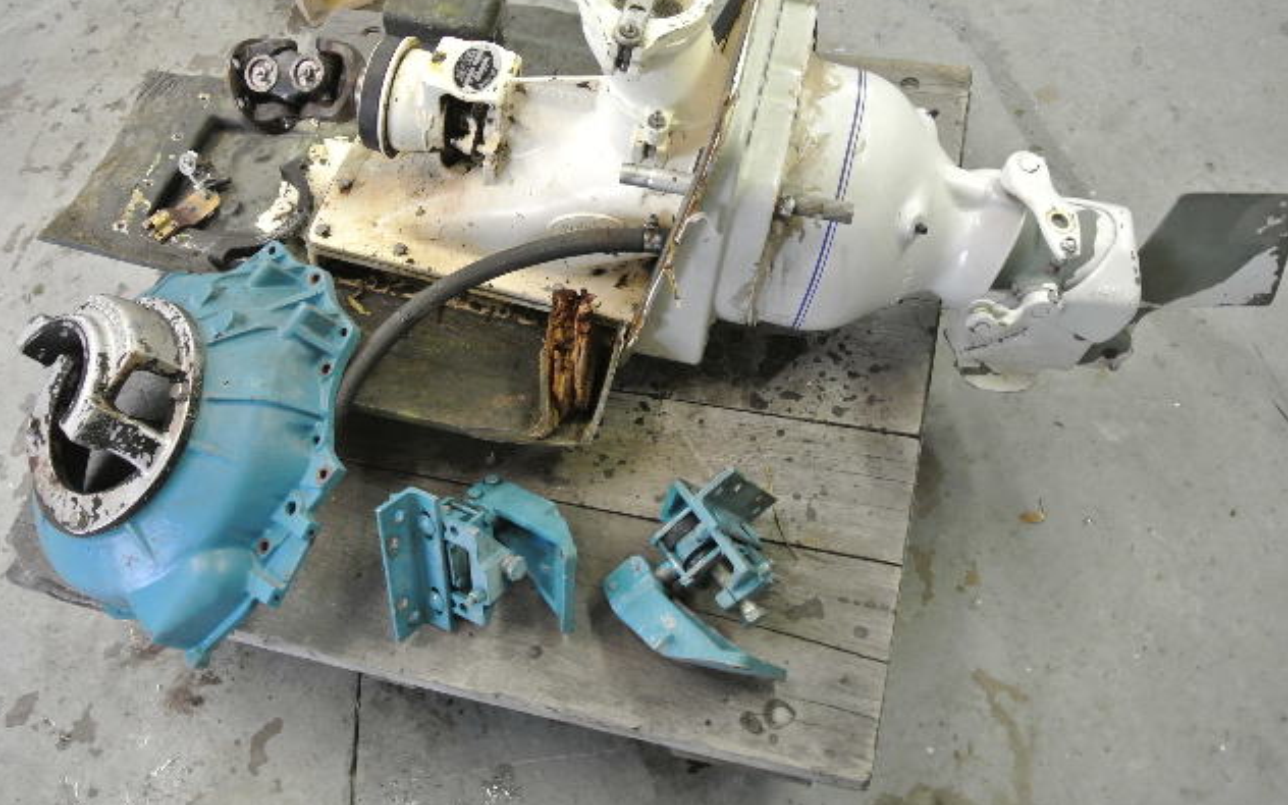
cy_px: 387
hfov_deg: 59.7
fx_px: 1123
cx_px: 642
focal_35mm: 32
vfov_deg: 39.4
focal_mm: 11.8
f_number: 3.8
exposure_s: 1/30
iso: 800
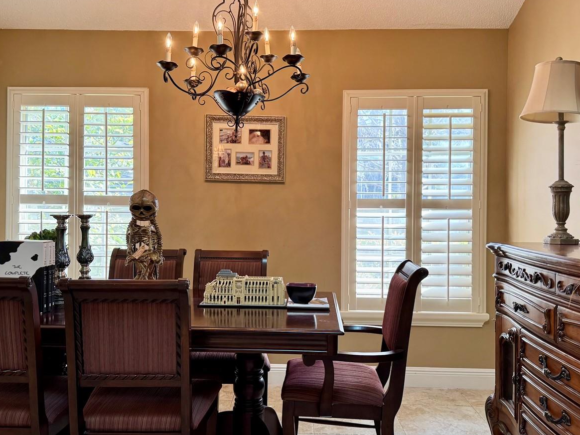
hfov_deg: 55.3
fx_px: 553
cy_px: 261
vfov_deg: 42.7
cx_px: 275
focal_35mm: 33
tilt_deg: -4.1
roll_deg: -1.0
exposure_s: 1/120
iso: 125
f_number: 1.78
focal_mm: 6.76
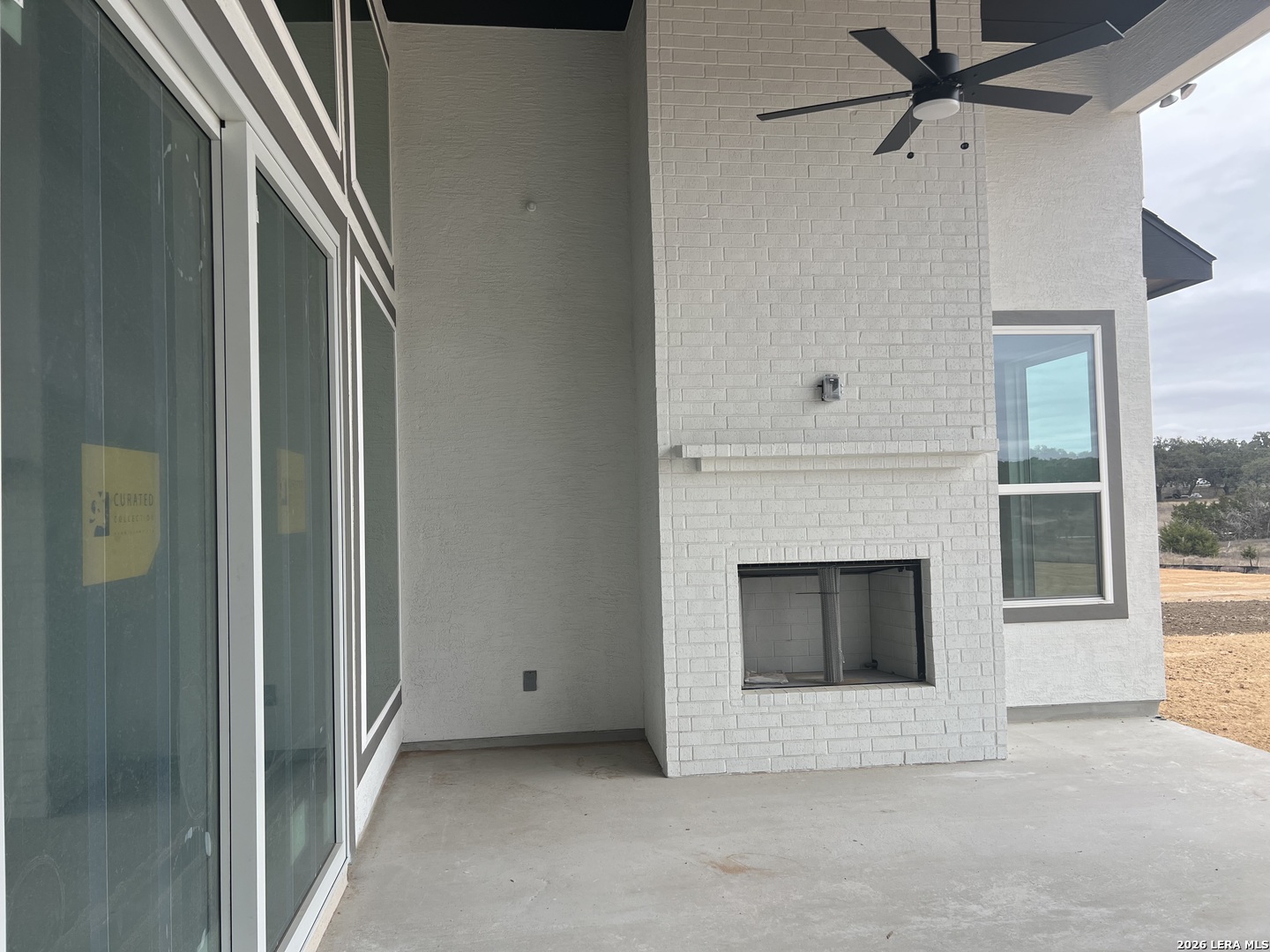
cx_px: 635
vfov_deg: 53.1
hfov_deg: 67.3
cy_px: 476
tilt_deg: +1.9
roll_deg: +1.8
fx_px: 954
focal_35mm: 26
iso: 50
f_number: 1.5
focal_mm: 5.7
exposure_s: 1/650
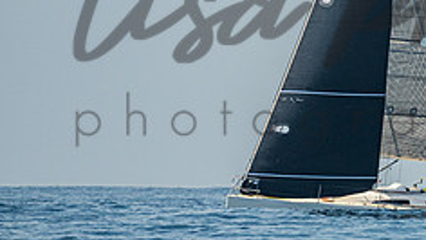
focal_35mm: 1345
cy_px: -32
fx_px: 15200
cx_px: 566
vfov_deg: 0.9
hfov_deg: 1.6
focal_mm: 400
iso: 400
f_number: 7.1
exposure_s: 1/2000
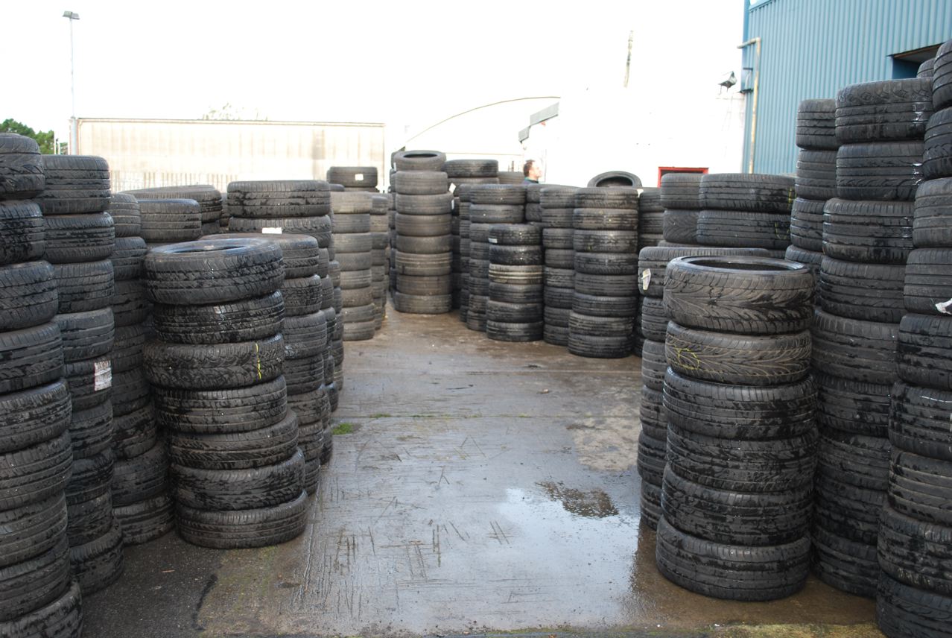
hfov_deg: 53.1
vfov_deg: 37.0
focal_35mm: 36
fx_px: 953
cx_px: 476
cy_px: 319
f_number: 4.2
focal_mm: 24
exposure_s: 1/125
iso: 200
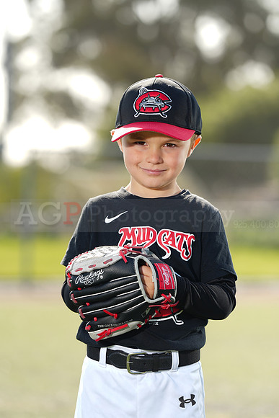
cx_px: 140
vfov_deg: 11.0
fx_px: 2172
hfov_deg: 7.3
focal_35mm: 187
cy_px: 209
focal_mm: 187
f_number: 4.5
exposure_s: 1/250
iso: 64
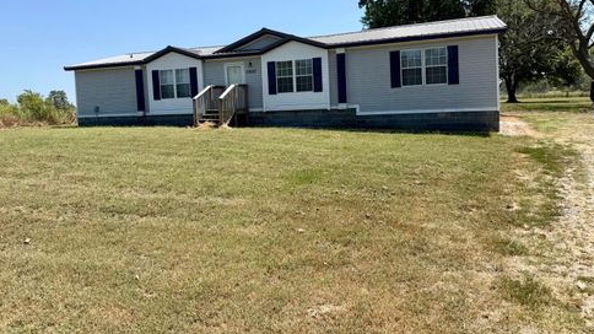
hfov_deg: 69.9
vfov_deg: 42.4
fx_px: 425
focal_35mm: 27
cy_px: 116
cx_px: 295
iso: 80
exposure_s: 1/4673
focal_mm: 6.76
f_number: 1.78
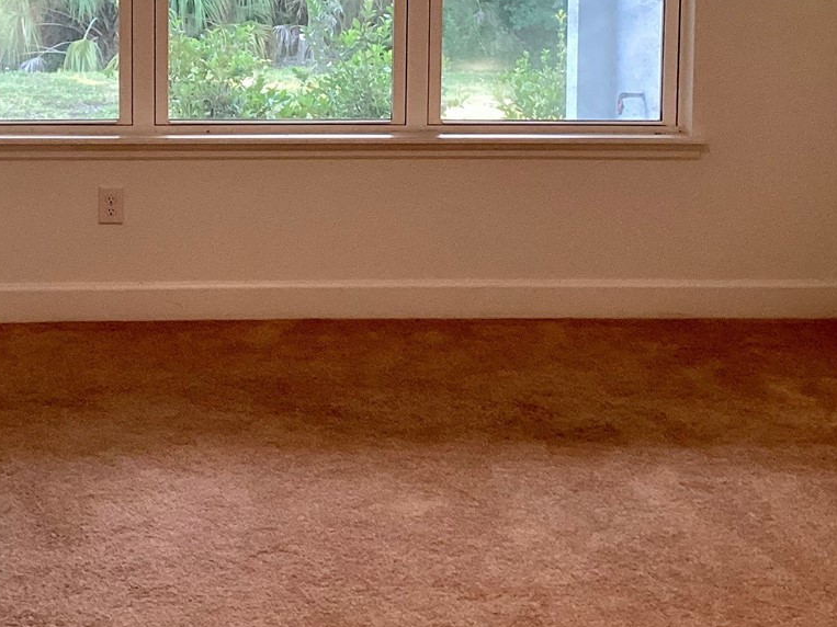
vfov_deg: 21.8
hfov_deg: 29.5
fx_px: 1571
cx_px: 236
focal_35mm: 65
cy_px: -1
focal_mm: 3.3
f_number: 2.4
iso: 125
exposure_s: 1/60
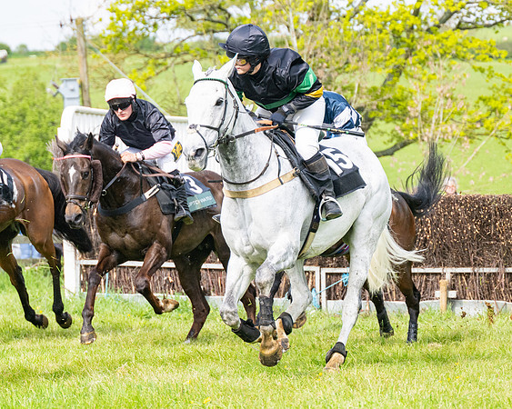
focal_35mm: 212
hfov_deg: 9.1
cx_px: 244
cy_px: 199
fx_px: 3213
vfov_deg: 7.3
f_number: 4
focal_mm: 98
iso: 400
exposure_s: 1/2000
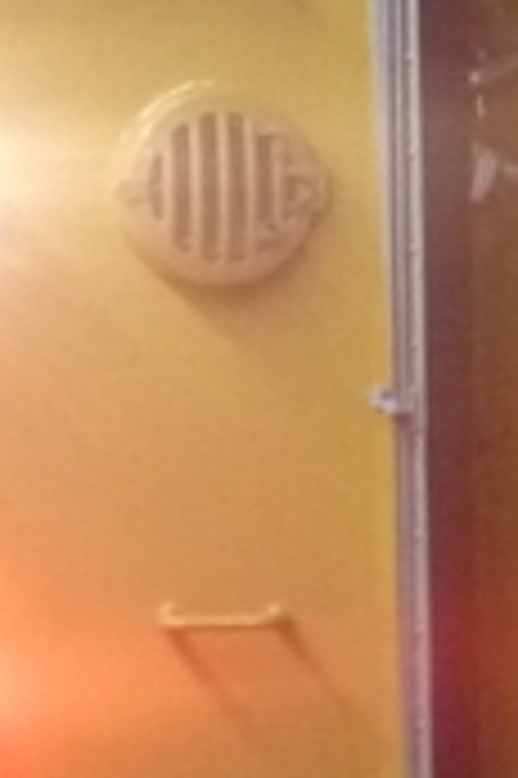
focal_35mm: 346
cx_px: 504
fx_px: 7482
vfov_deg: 6.0
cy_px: 301
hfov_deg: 4.0
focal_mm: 8.6
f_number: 4
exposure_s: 1/6
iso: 400
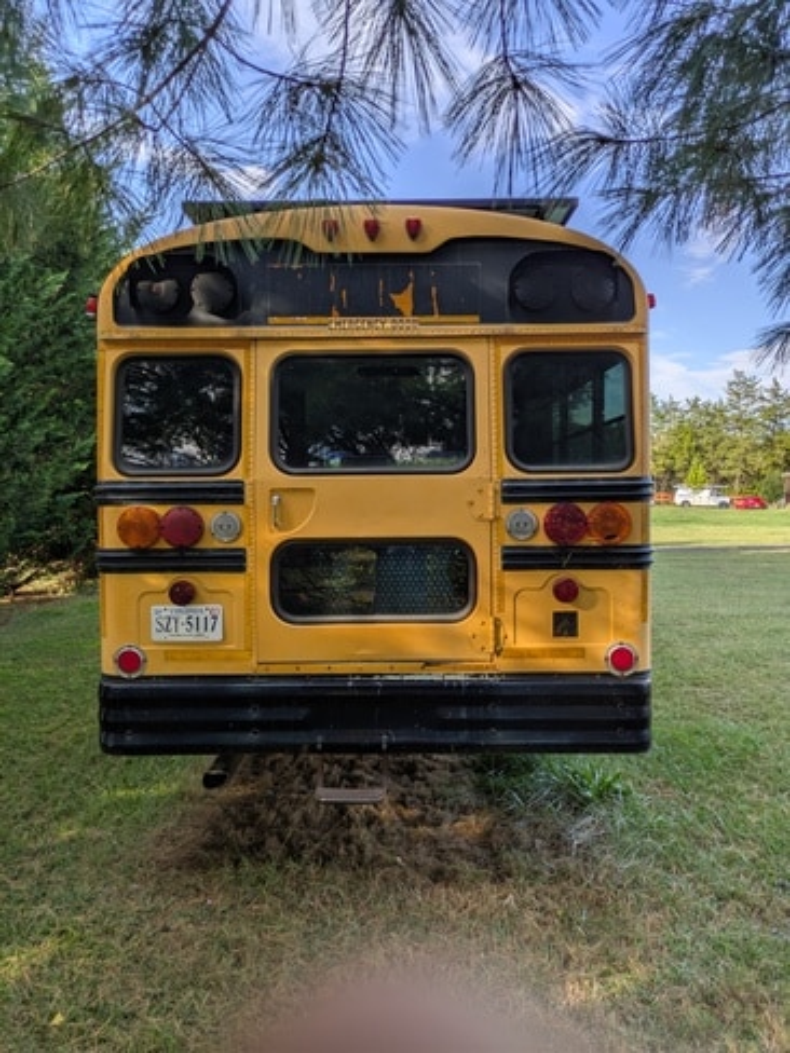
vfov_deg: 69.4
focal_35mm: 25
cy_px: 526
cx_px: 395
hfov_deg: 54.9
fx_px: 761
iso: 34
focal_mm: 5.43
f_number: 1.89
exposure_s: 1/629
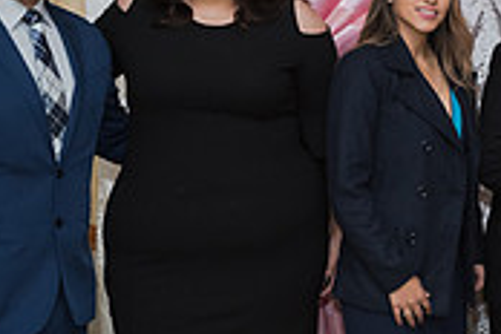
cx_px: 628
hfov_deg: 19.1
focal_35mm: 100
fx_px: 1392
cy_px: -24
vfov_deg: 13.4
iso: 1600
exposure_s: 1/100
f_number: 3.5
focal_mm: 30
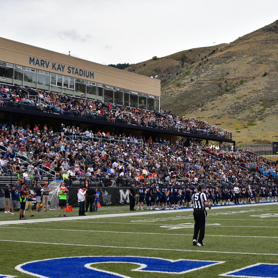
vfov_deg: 25.5
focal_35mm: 68
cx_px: 182
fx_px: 615
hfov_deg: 25.4
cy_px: 139
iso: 250
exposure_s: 1/1250
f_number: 5
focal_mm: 35
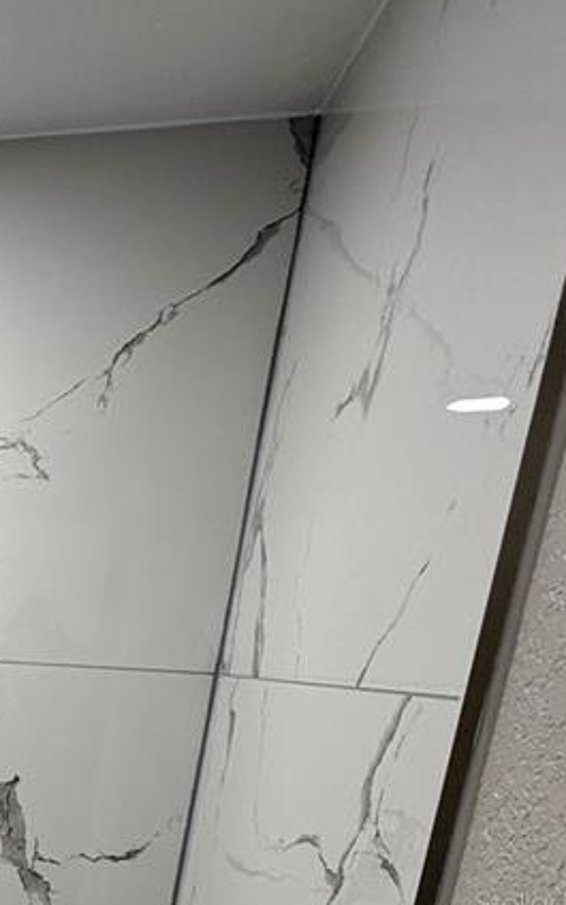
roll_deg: -3.4
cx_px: -335
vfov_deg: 41.2
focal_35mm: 42
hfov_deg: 23.1
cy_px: 903
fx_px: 1037
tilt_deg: -13.5
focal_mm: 2.22
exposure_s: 1/120
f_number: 2.2
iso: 125
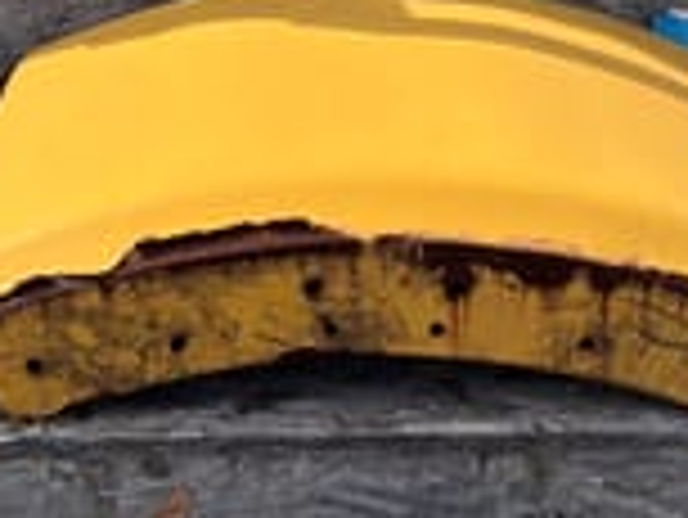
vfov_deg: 16.6
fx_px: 1691
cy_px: -115
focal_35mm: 85
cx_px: 432
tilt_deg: -15.9
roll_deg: +1.6
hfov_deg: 22.9
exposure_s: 1/1783
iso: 50
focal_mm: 5.96
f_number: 1.6
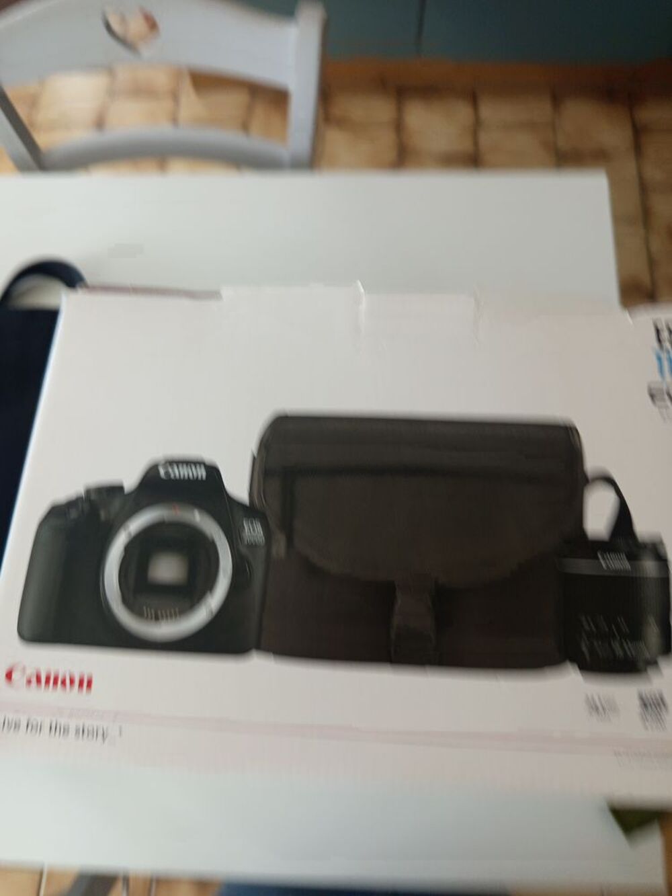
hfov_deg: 56.8
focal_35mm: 24
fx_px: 621
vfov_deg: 71.6
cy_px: 448
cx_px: 336
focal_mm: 5.24
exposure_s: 1/50
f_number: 1.7
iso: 200
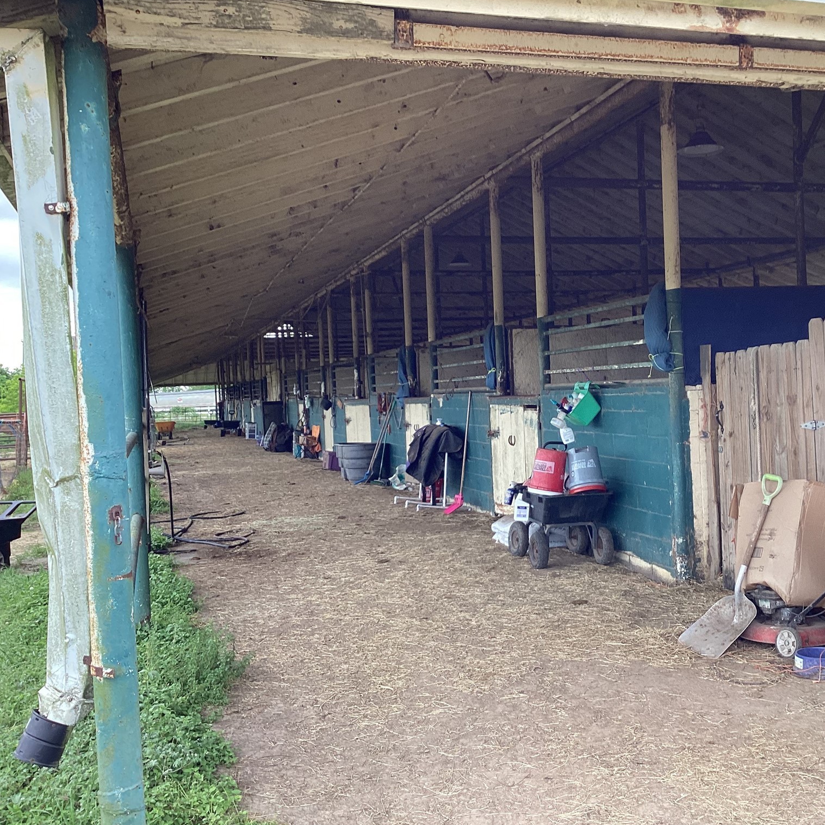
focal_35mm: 37
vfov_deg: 44.9
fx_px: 998
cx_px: 496
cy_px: 410
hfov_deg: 44.7
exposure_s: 1/120
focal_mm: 3.3
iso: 40
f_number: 2.4
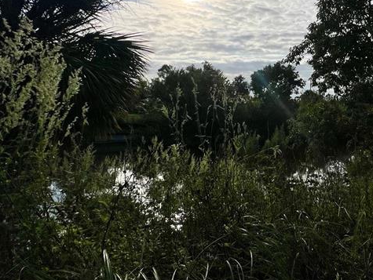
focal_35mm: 28
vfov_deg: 49.4
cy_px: 107
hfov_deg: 58.4
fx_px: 302
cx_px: 300
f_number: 1.8
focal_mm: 1.57
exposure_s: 1/12658
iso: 32
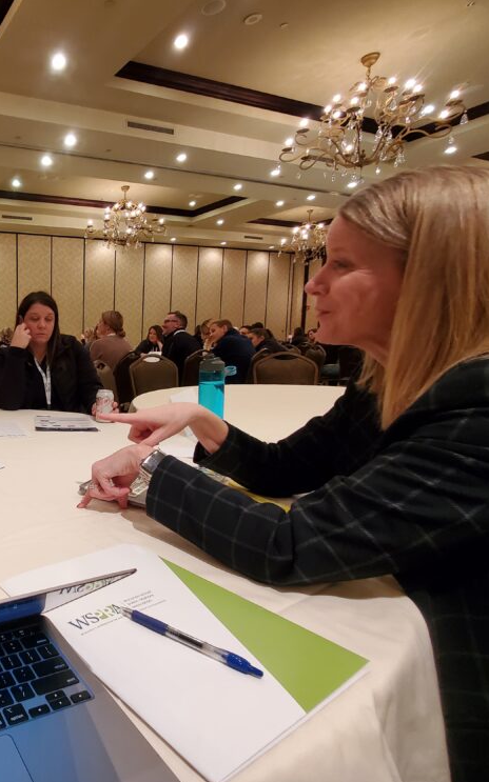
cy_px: 385
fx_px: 405
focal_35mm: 19
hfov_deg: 49.9
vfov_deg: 88.0
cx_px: -5
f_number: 2.2
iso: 500
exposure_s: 1/40
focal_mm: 1.8
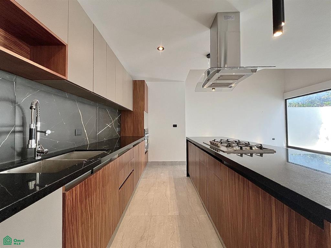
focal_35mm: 13
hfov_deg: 106.2
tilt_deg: +1.0
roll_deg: +0.1
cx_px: 166
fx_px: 124
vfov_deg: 89.9
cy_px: 124
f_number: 1.8
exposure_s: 1/99
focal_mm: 1.57
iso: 100
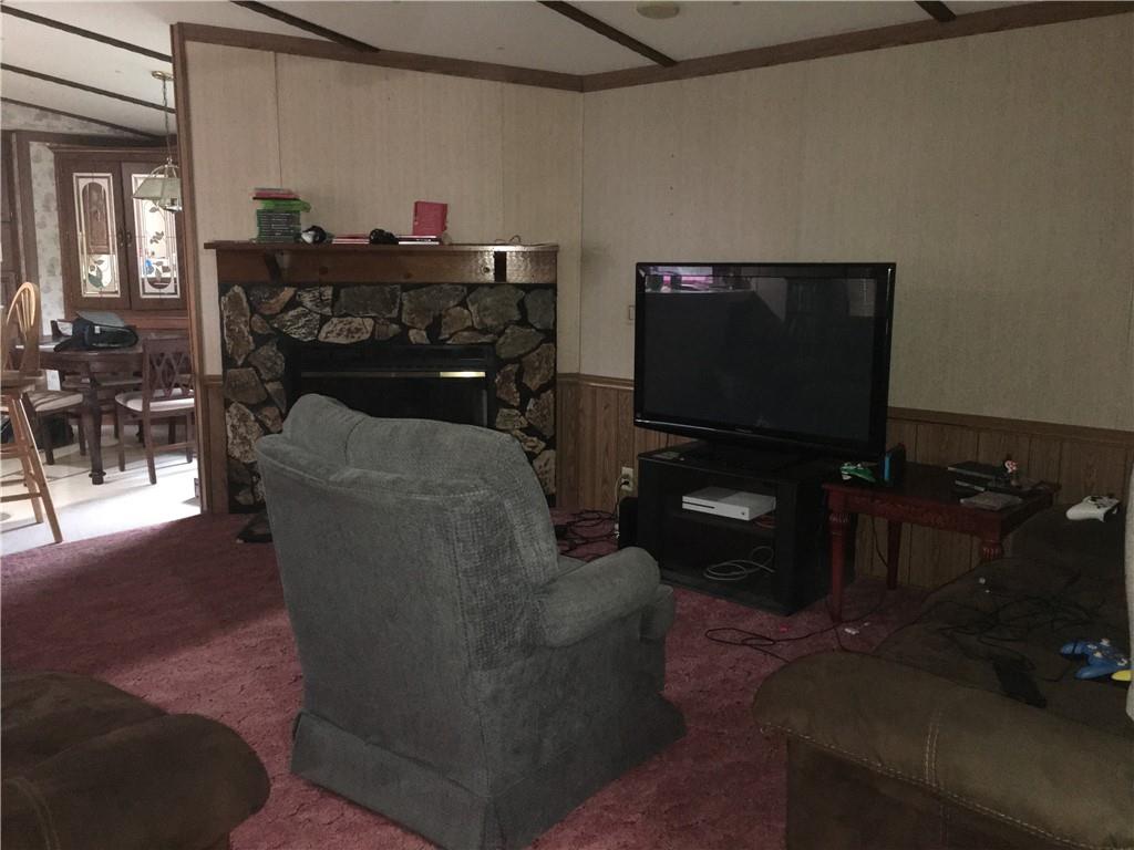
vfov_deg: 48.2
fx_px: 950
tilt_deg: -9.3
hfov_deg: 61.7
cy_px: 425
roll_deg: -0.4
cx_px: 567
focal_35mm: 29
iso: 320
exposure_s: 1/16
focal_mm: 4.15
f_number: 2.2
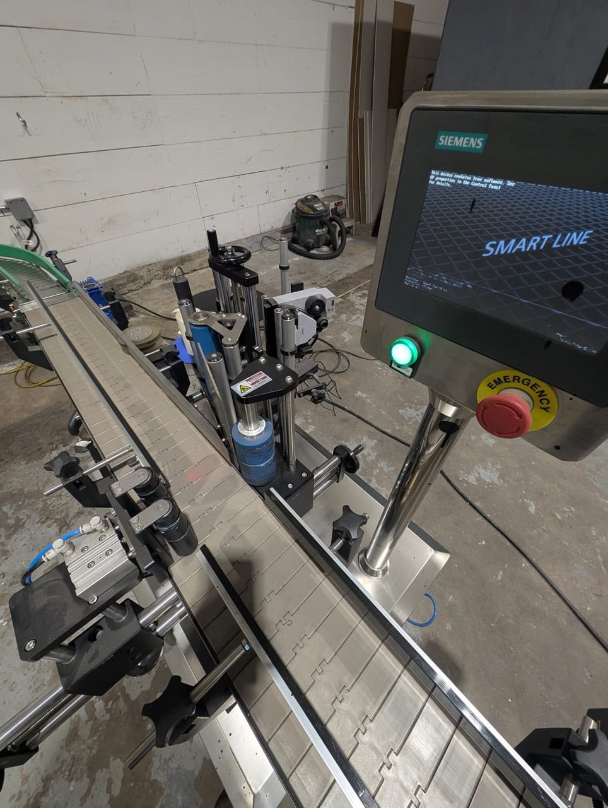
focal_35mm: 12
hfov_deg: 94.6
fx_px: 280
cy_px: 404
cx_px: 304
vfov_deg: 110.5
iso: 169
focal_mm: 2.2
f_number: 1.9
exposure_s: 1/90
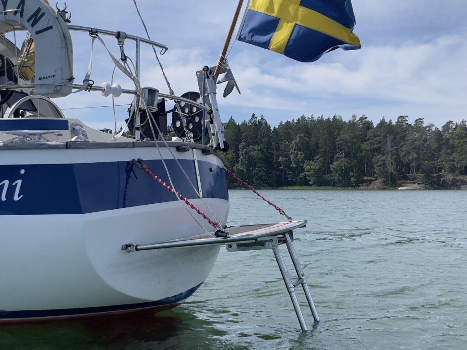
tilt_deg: +0.0
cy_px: 175
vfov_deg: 53.1
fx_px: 351
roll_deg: -3.5
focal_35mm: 26
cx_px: 234
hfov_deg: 67.3
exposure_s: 1/4292
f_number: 1.6
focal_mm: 4.2
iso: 32
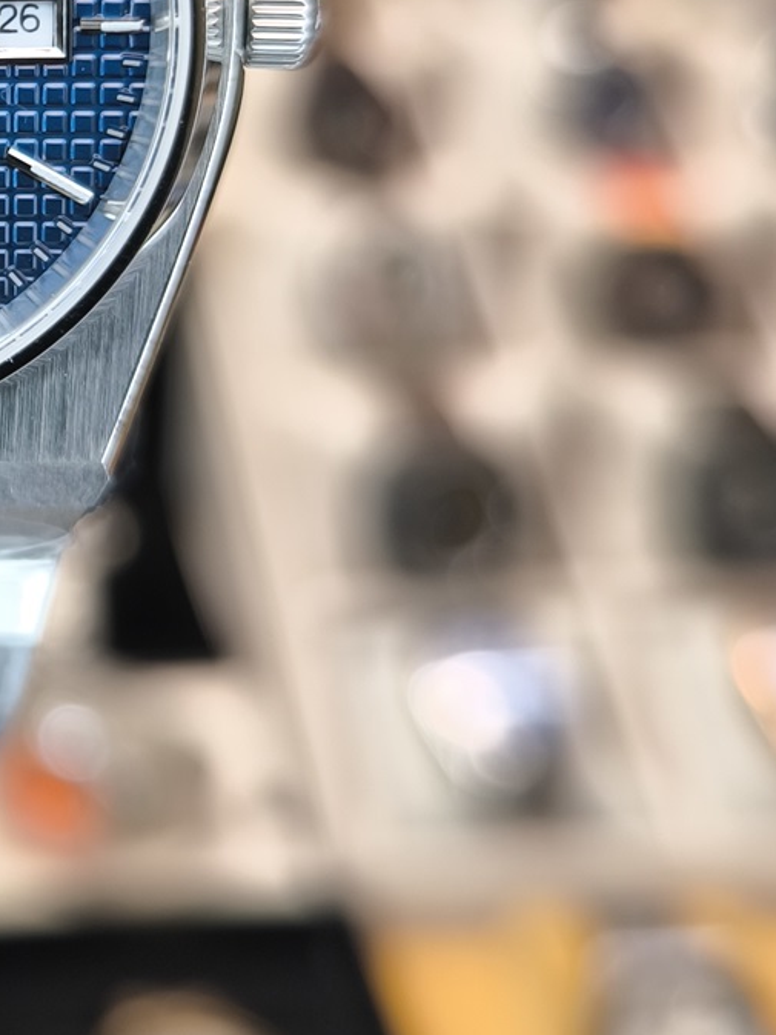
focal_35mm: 73
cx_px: -215
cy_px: 180
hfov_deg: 18.8
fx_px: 2181
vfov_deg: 26.1
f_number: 1.9
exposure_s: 1/83.4
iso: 64
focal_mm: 6.92
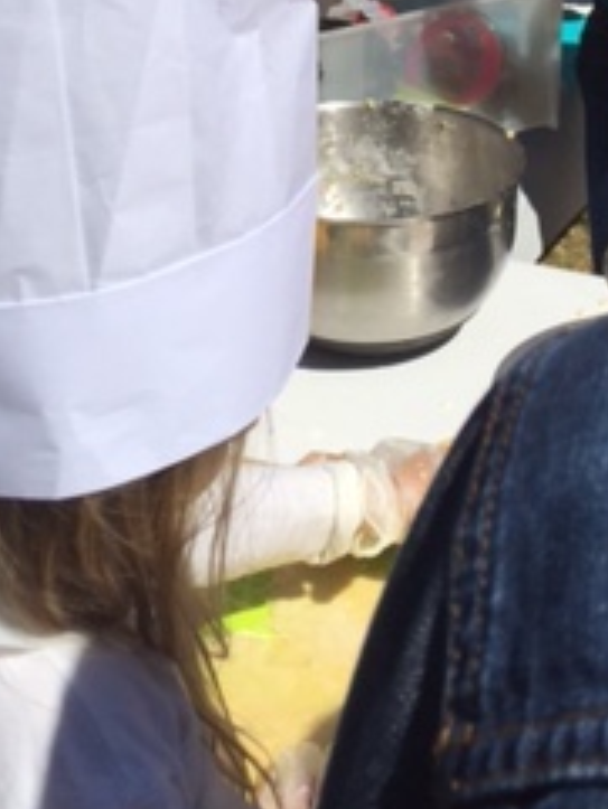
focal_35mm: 77
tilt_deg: -8.7
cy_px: -148
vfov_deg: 23.3
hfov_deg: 19.0
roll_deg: -3.2
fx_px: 1802
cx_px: 450
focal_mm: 4.15
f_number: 2.2
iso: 32
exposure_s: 1/3968
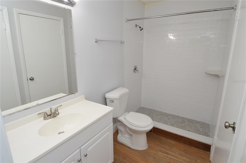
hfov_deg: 90.1
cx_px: 123
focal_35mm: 18
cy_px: 82
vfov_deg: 67.3
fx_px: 123
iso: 400
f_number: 5.6
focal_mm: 12
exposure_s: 1/125
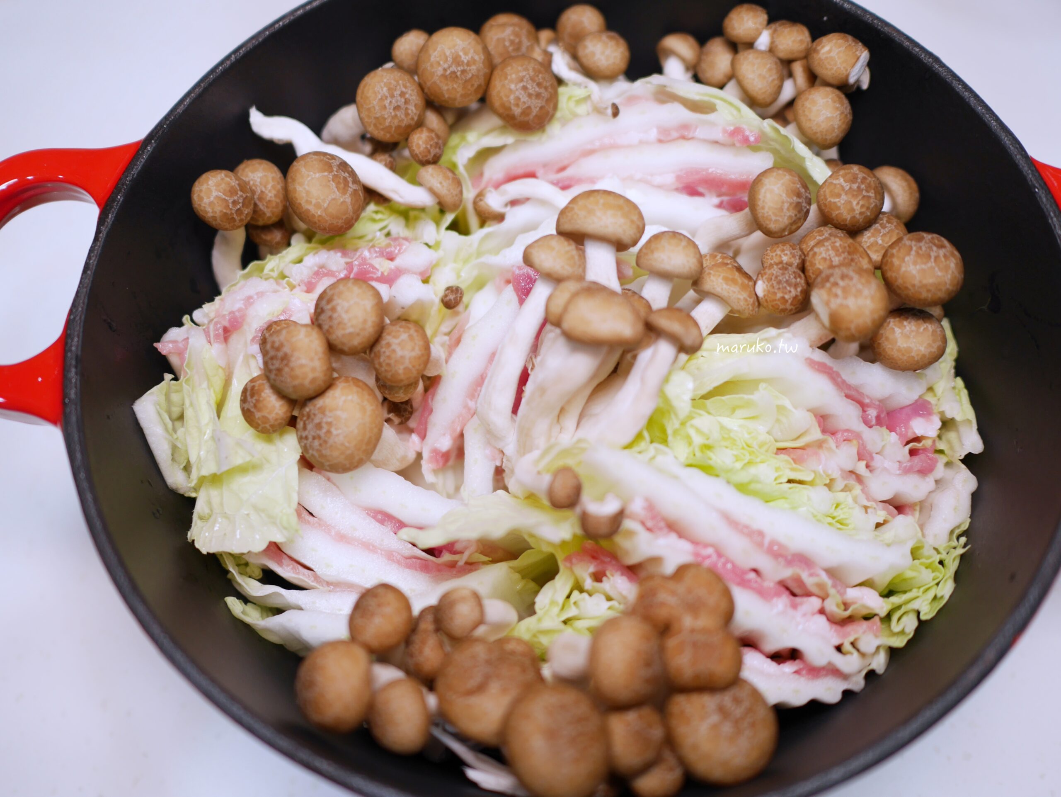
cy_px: 398
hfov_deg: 59.9
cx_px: 530
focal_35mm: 30
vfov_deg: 46.8
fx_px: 920
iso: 200
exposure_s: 1/100
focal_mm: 15
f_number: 1.8
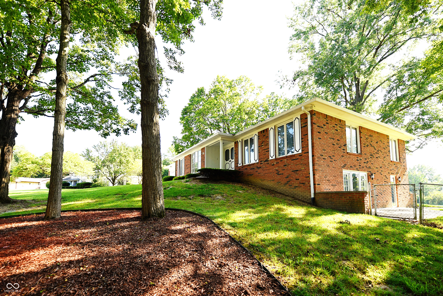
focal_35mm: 14
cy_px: 148
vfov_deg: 81.3
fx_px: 172
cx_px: 222
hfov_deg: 104.2
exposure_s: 1/400
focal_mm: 14
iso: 160
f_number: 2.8
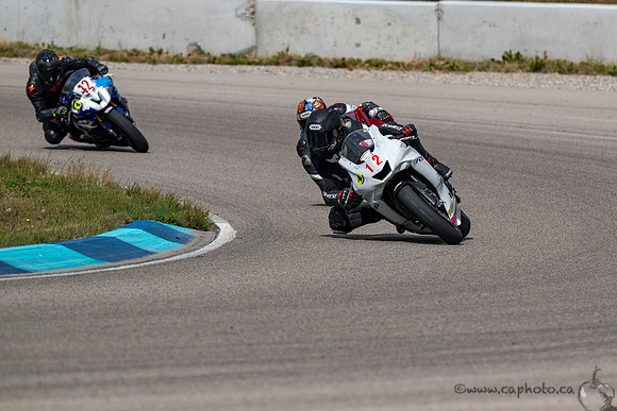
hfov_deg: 4.5
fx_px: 7820
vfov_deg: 3.0
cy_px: 182
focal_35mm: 456
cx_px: 414
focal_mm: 340
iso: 90
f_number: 6.3
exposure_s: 1/1250
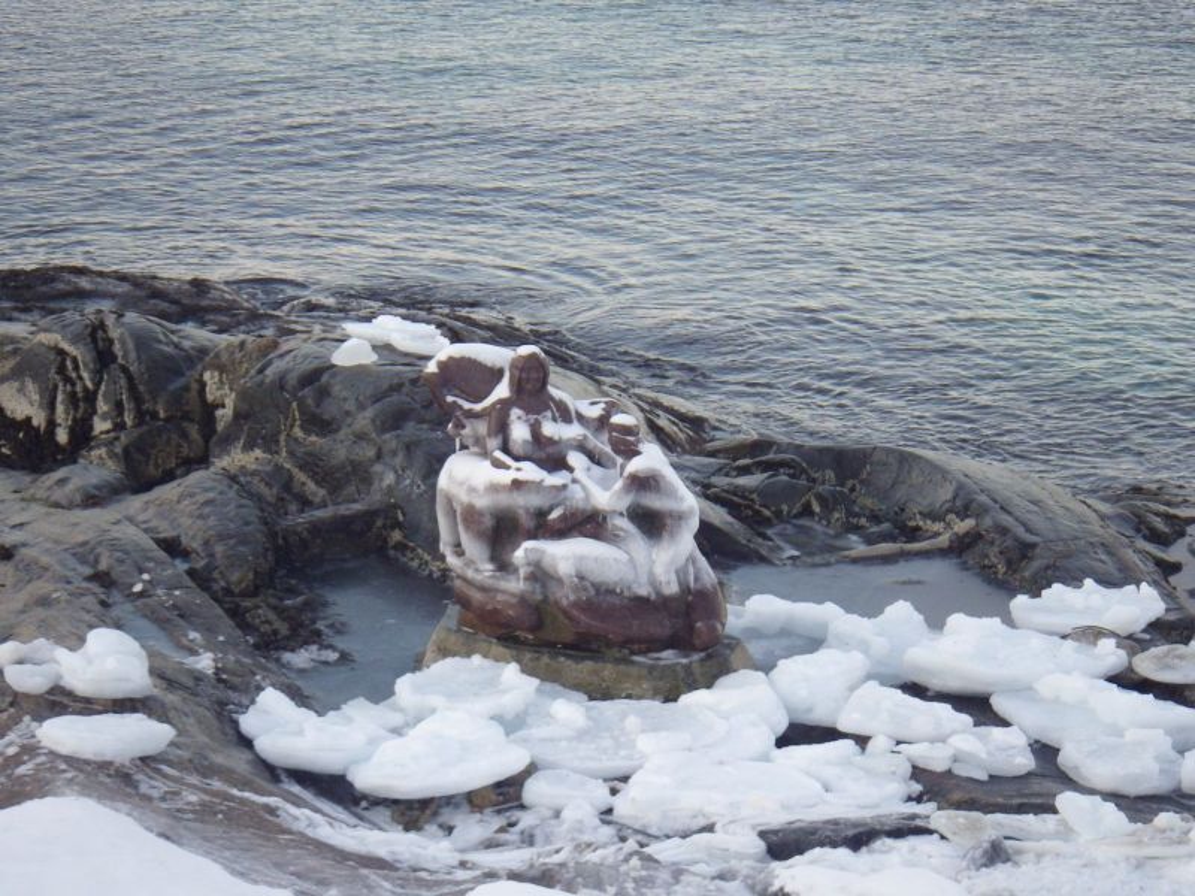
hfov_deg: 14.1
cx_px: 598
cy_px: 448
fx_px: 4833
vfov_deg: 10.6
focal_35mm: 140
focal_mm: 25
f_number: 5.5
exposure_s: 1/125
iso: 320
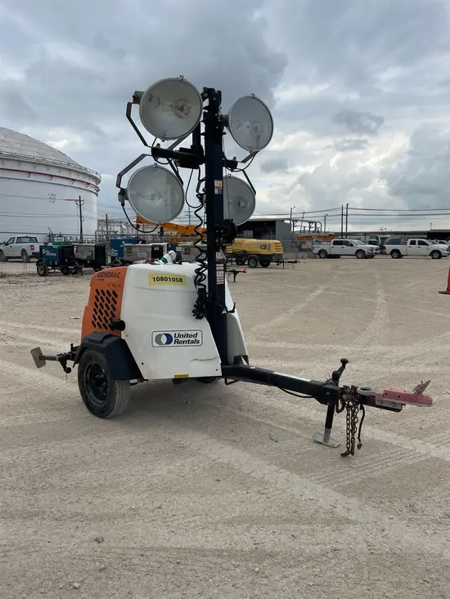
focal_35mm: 26
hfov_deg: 53.1
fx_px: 451
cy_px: 300
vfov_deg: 67.3
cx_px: 225
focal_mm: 4.2
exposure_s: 1/3205
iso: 50
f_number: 1.6
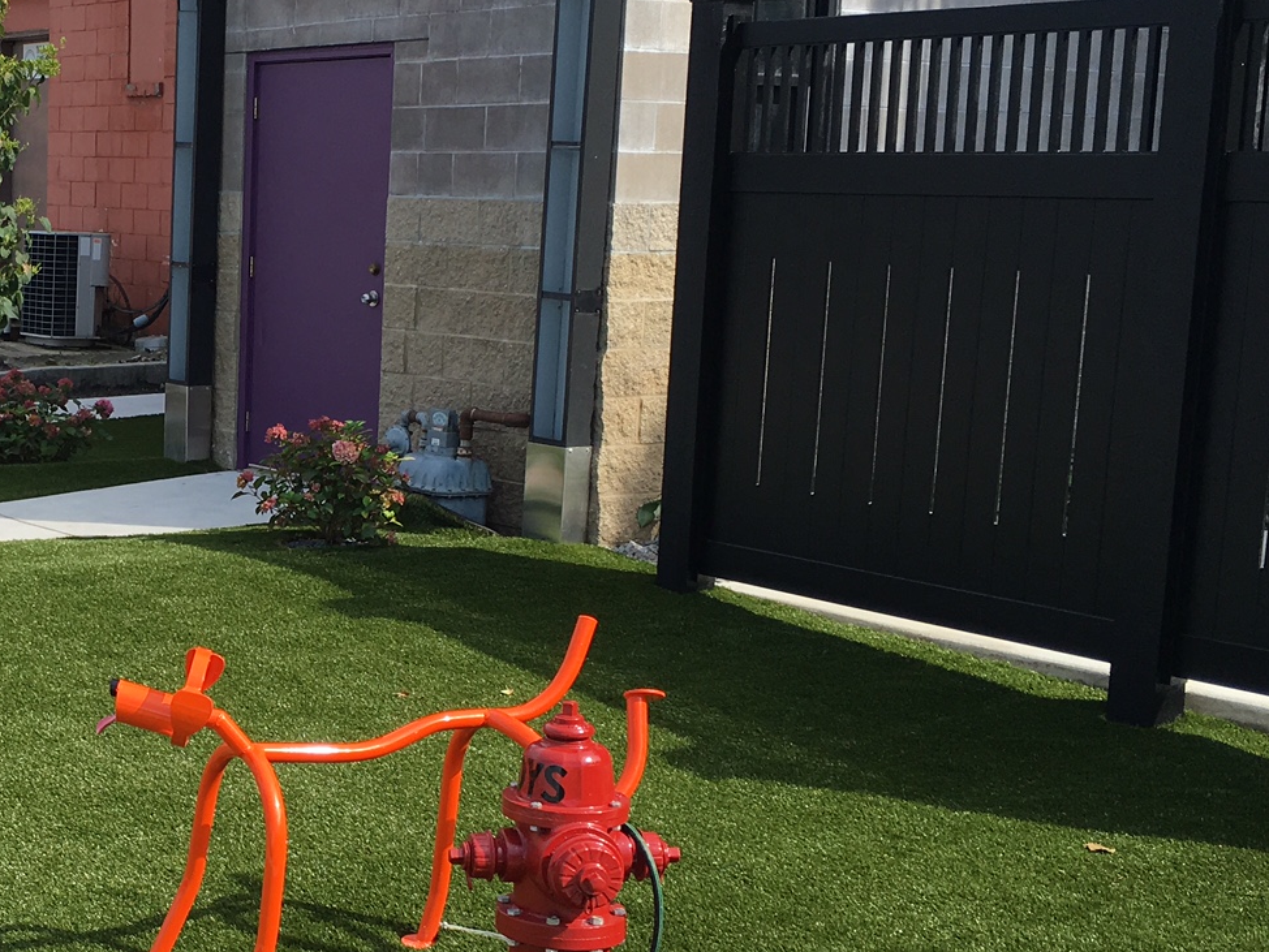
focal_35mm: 60
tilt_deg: -7.9
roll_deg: -0.9
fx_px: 2200
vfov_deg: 24.4
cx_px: 89
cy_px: 531
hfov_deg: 30.5
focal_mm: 4.15
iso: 25
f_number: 2.2
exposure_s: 1/769
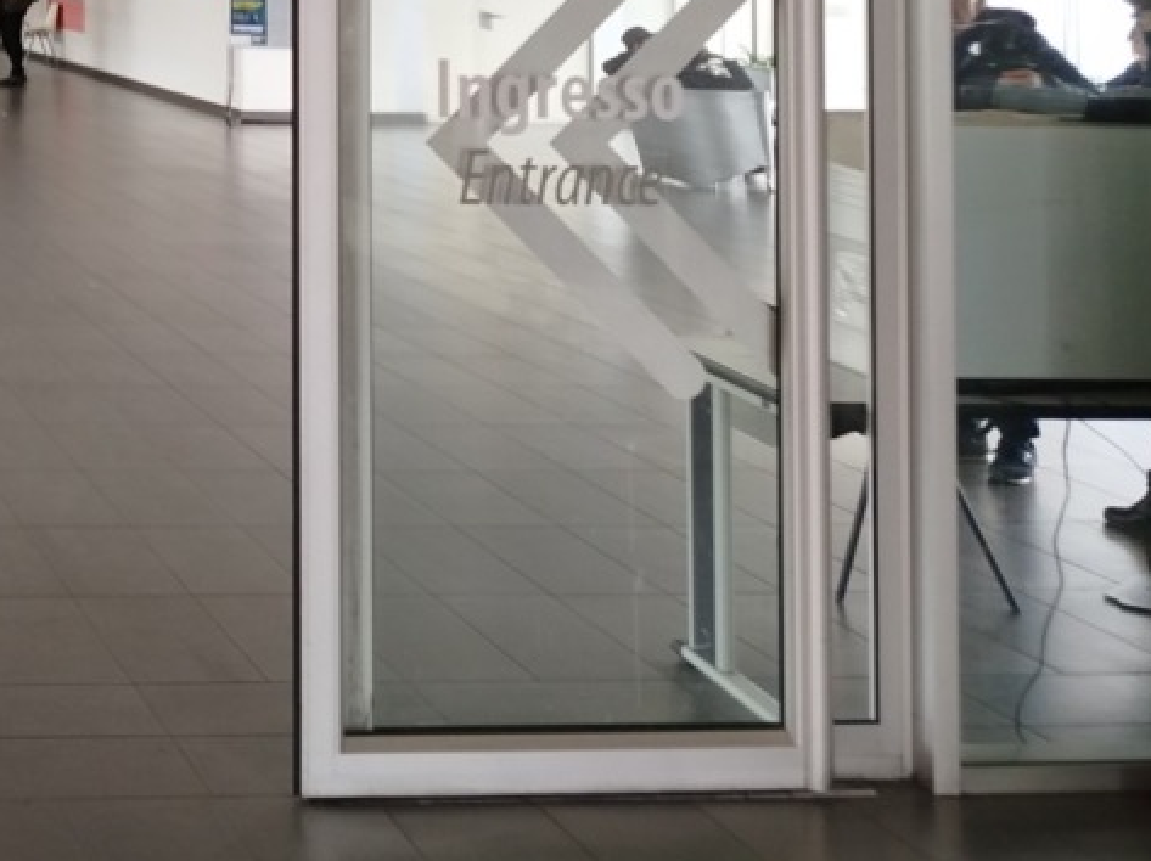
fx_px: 2160
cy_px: -144
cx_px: -238
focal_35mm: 65
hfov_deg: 26.5
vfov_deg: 21.2
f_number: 1.7
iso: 160
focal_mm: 5.31
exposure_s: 1/50
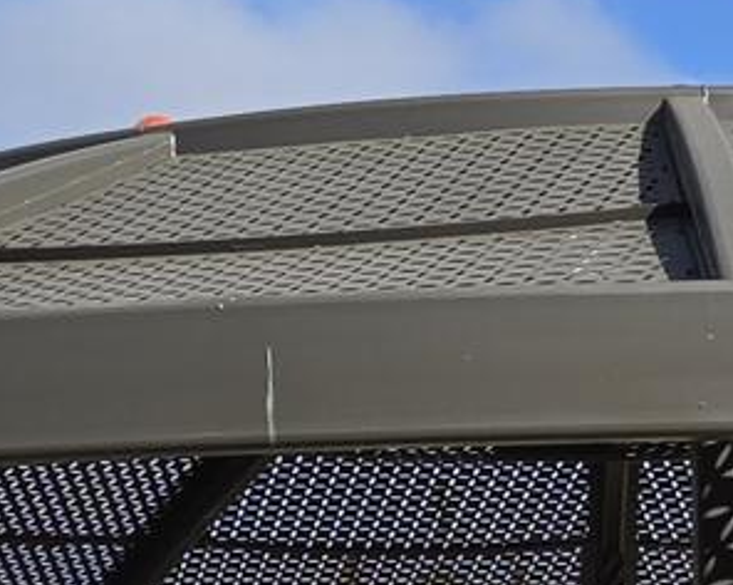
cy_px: 362
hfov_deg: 11.9
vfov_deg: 9.5
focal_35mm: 162
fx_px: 3510
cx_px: 566
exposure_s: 1/4953
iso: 80
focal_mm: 5.4
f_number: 1.8
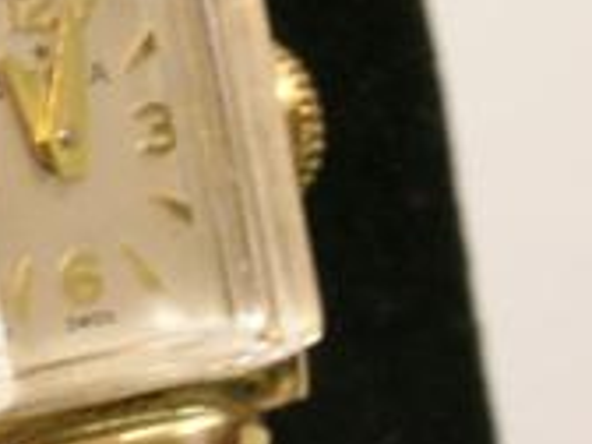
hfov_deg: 11.2
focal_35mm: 175
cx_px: 7
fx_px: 2993
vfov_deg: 8.5
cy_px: 243
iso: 200
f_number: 5.9
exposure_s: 1/4
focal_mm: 9.5
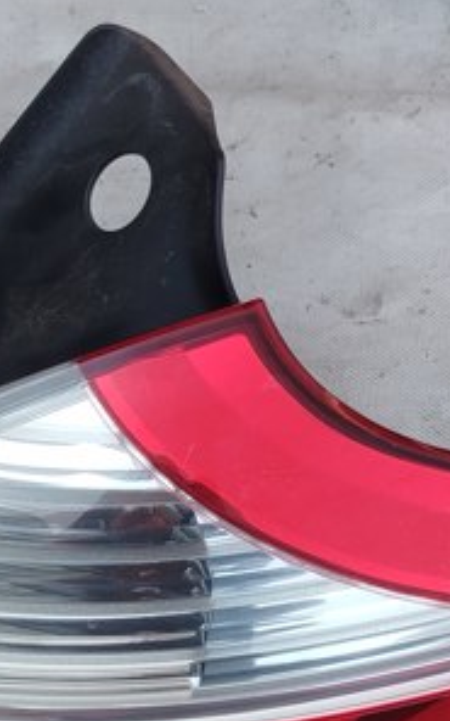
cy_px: 560
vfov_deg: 18.8
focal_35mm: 110
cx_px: 243
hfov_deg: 11.9
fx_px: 2158
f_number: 1.7
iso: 50
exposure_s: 1/112
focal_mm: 5.31
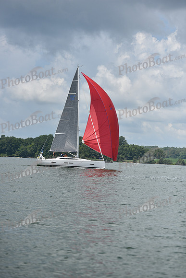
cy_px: 139
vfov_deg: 20.4
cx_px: 93
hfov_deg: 13.7
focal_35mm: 100
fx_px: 774
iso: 320
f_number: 3.5
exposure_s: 1/8000
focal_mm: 100
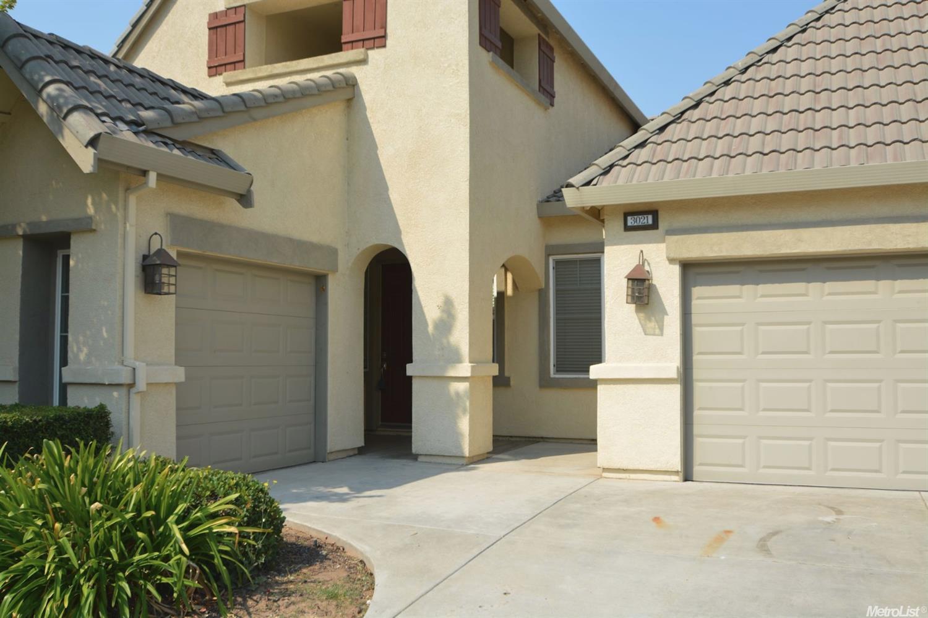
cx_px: 464
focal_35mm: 32
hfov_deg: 59.5
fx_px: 812
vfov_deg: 41.7
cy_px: 309
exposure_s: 1/200
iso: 100
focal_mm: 21
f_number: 9
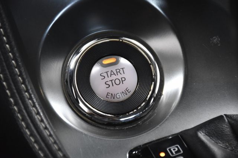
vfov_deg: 6.5
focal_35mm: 210
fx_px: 1389
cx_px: 119
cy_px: 79
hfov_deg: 9.8
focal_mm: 140
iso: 2500
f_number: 5.6
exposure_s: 1/200
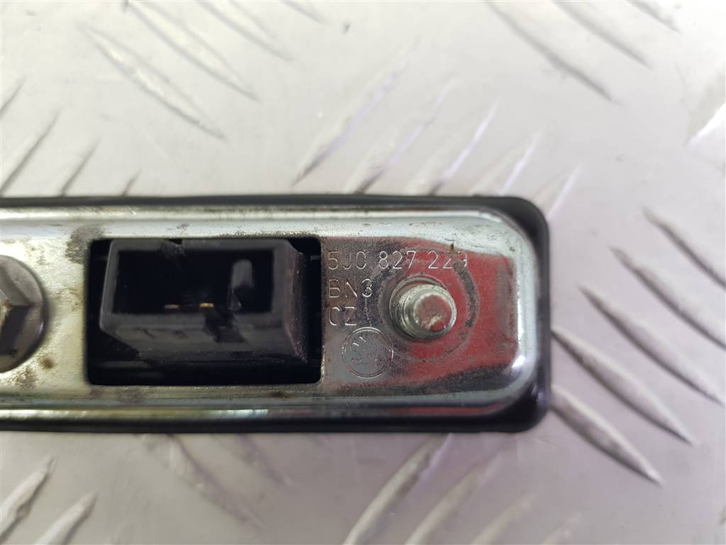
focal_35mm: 26
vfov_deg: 53.1
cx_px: 363
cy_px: 272
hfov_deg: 67.3
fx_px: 545
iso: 50
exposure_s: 1/50
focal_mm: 4.2
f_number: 1.7
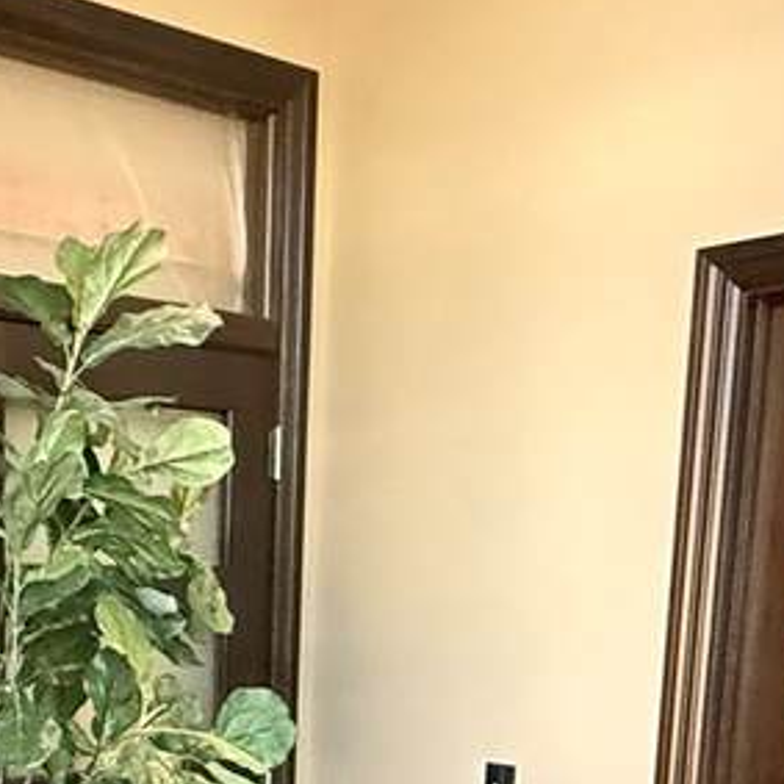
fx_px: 1435
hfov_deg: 29.3
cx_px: 72
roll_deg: -0.7
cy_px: 853
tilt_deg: -9.5
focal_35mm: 56
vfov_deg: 28.0
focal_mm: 2.22
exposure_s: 1/60
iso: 1250
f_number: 2.2
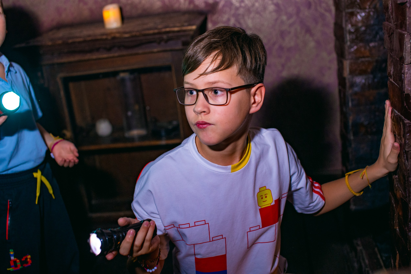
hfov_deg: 39.6
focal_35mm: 50
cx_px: 206
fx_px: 571
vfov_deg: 27.0
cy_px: 137
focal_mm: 50
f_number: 4
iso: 1250
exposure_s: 1/160
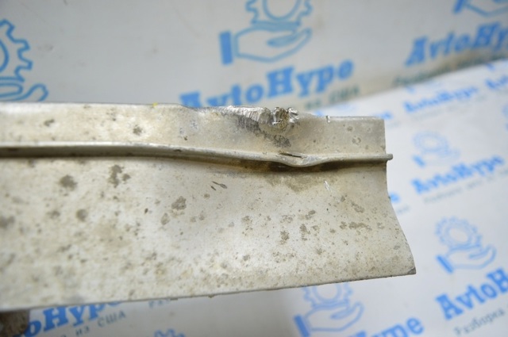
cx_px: 254
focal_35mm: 27
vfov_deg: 47.8
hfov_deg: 67.4
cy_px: 168
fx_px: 381
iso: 400
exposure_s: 1/60
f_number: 3.5
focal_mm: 18
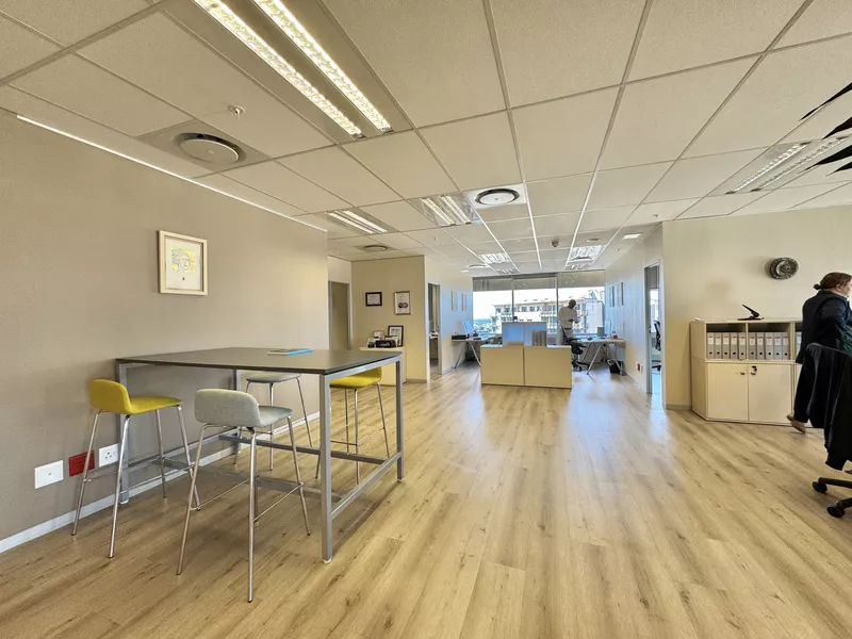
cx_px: 426
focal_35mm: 14
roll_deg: +1.2
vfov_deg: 85.7
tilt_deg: -0.6
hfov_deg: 102.1
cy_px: 320
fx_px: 345
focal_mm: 2.22
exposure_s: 1/100
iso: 64
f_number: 2.2
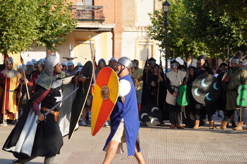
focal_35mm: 128
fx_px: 875
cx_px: 124
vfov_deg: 10.8
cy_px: 82
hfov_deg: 16.1
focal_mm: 85
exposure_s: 1/200
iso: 100
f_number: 5.6
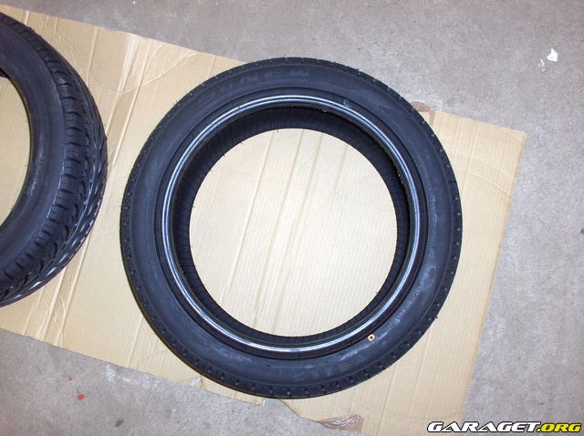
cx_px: 292
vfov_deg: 49.6
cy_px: 218
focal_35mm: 28
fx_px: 472
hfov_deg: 63.5
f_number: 2.8
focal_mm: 5.8
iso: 53
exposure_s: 1/60
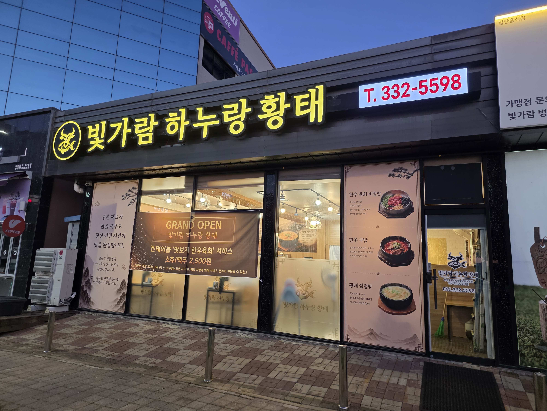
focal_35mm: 23
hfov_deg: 73.9
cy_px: 206
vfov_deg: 58.9
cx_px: 274
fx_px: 363
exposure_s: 1/120
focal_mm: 6.3
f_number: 1.7
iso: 400
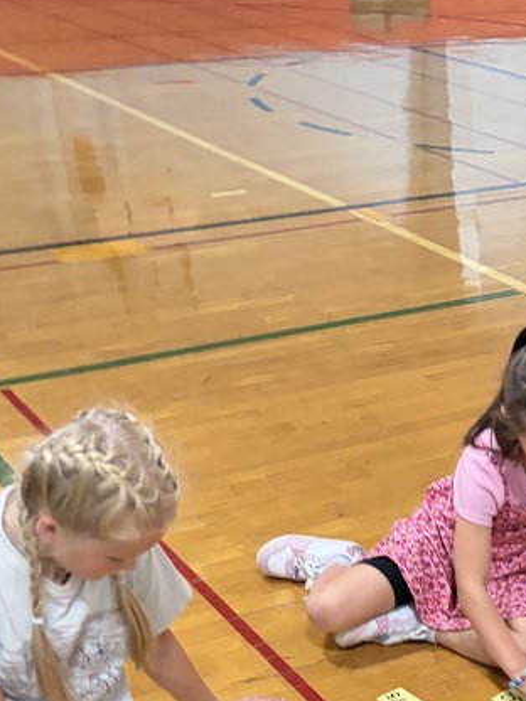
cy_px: 743
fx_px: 1297
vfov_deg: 28.0
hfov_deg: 22.4
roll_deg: -1.0
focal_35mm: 64
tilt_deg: -37.8
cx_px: 470
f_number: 1.6
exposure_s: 1/60
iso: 400
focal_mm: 5.96
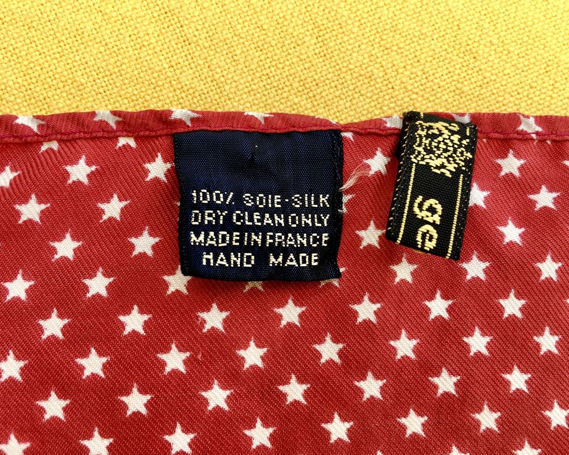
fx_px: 522
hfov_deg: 57.2
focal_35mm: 31
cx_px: 269
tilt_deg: -81.0
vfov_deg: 47.1
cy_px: 229
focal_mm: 4.15
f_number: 2.2
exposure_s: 1/156
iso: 25
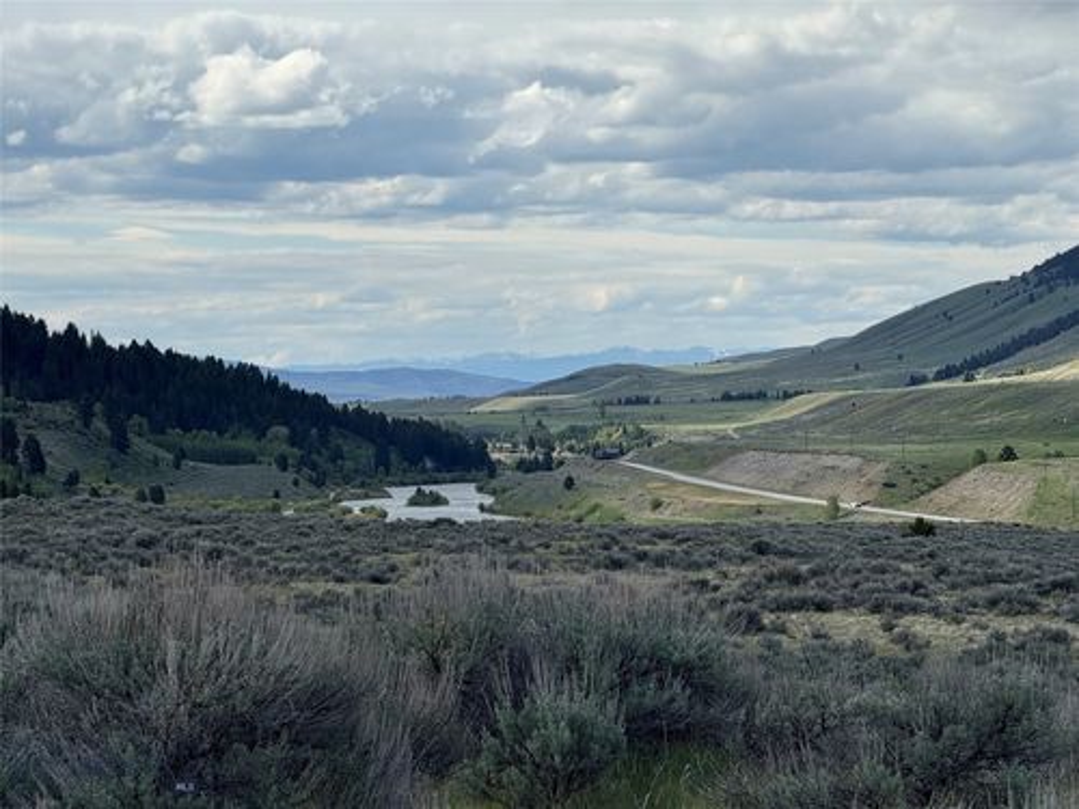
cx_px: 540
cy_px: 404
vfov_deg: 12.3
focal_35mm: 120
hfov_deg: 16.4
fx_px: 3740
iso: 50
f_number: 2.8
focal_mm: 15.66
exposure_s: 1/2083
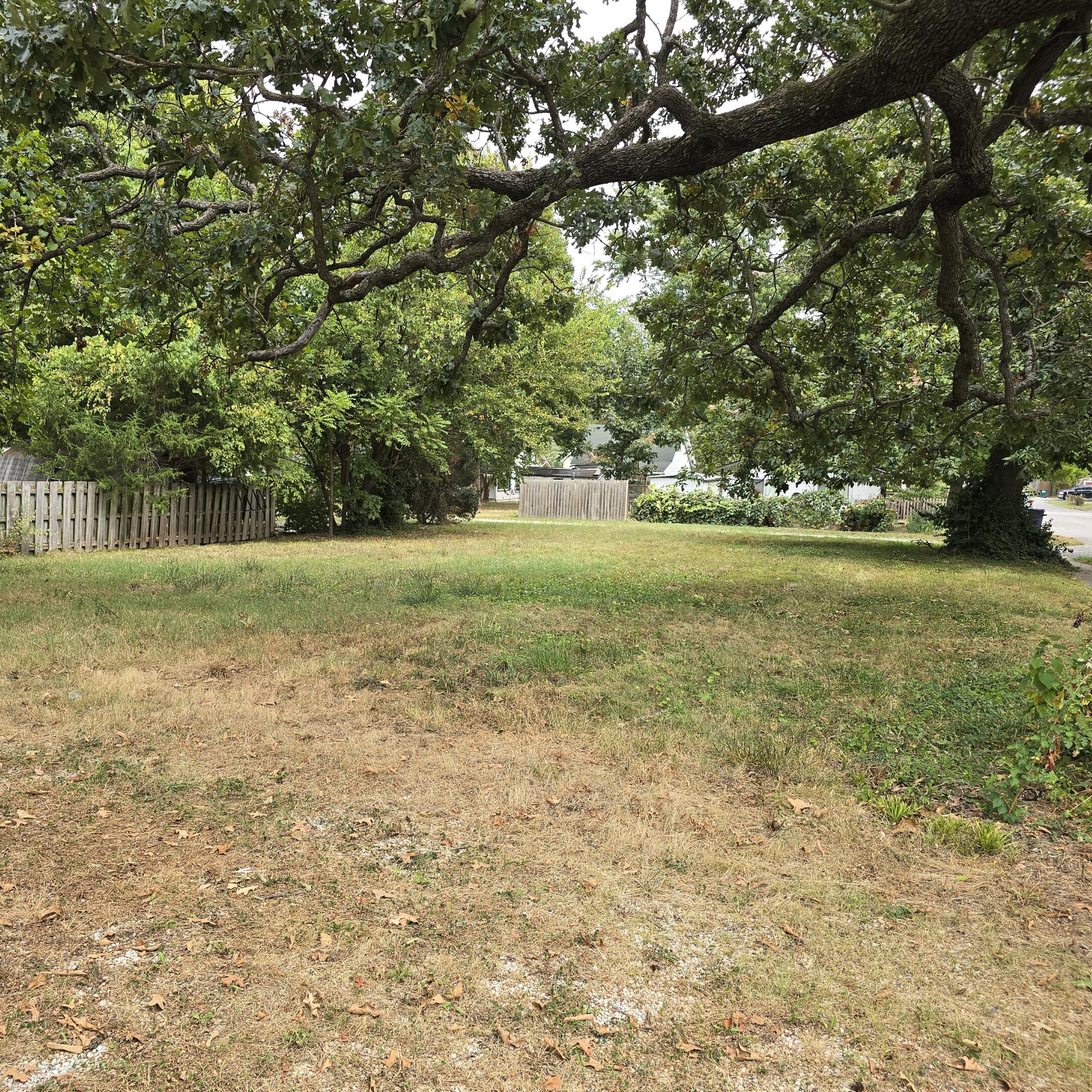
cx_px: 448
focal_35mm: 28
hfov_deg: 56.9
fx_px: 999
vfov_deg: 57.3
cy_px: 561
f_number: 1.7
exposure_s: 1/129
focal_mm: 6.3
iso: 12
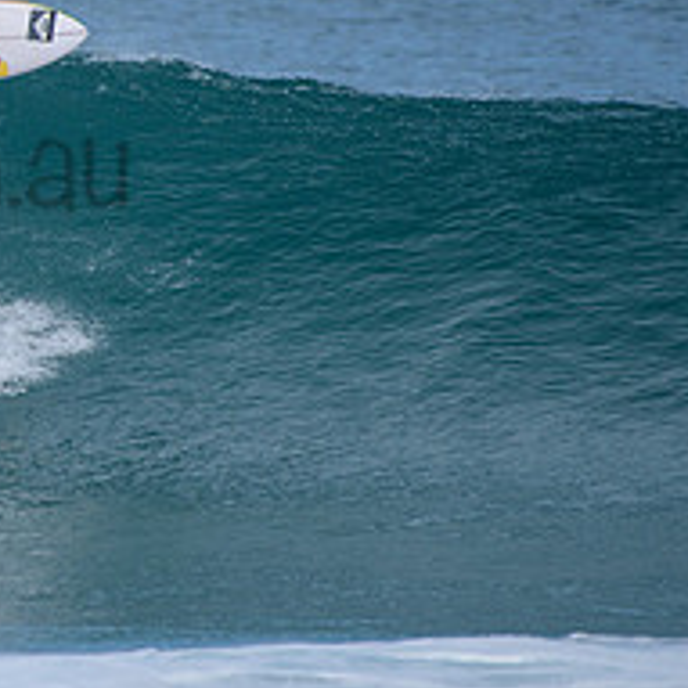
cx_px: -252
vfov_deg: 1.4
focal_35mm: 1291
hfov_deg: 1.4
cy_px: 124
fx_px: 29030
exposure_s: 1/2500
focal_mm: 500
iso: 250
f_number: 6.3
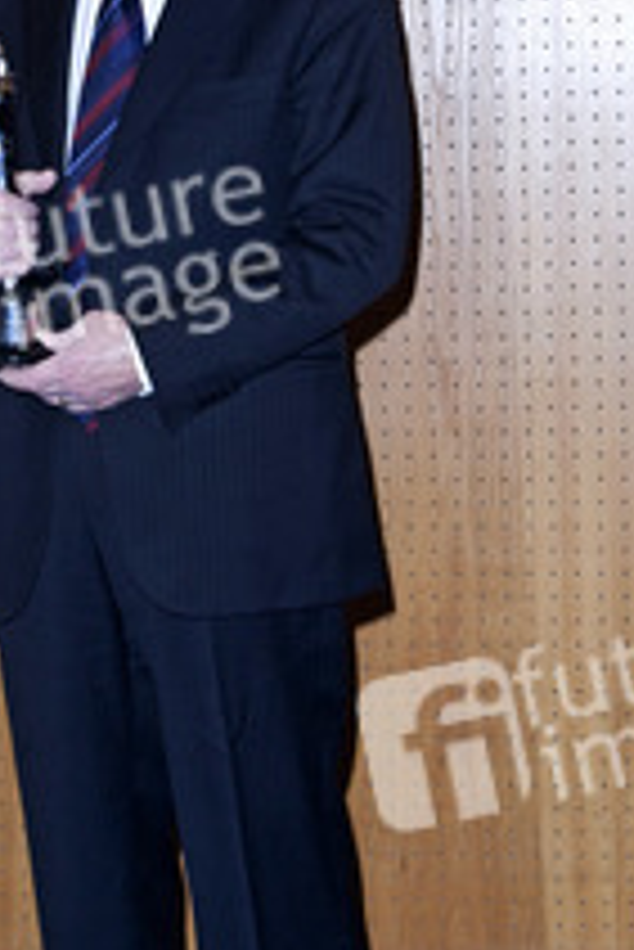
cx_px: 182
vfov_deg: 22.4
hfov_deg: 15.0
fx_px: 2400
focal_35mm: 91
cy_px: 500
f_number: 6.3
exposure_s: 1/250
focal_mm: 48
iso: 800
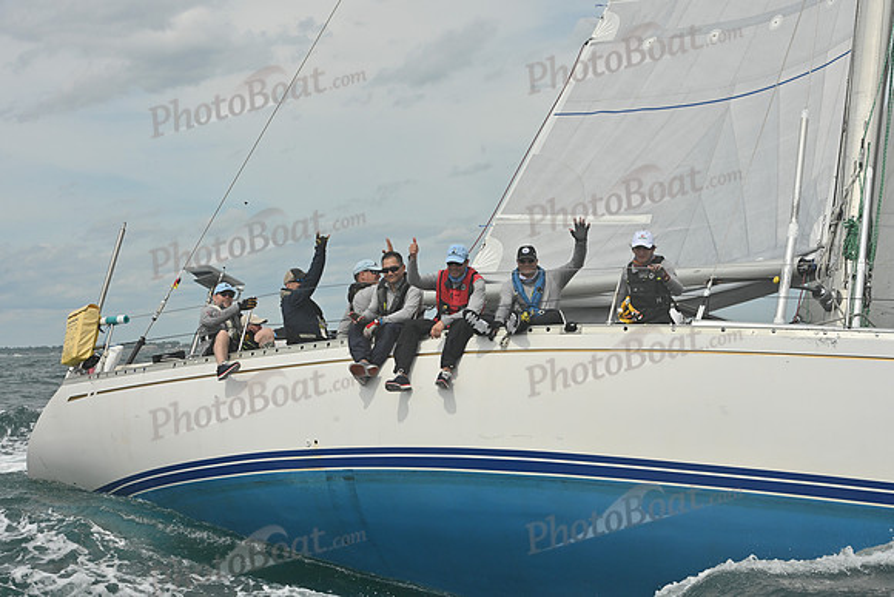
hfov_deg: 28.8
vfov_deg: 19.5
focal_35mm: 70
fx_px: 1739
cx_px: 447
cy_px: 298
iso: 320
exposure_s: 1/1250
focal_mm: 70
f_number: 13
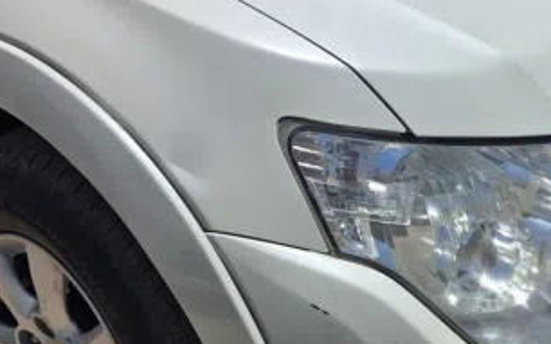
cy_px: -34
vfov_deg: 23.7
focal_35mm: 51
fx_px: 766
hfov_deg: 38.1
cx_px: 108
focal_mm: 5.54
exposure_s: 1/5556
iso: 40
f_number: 1.8
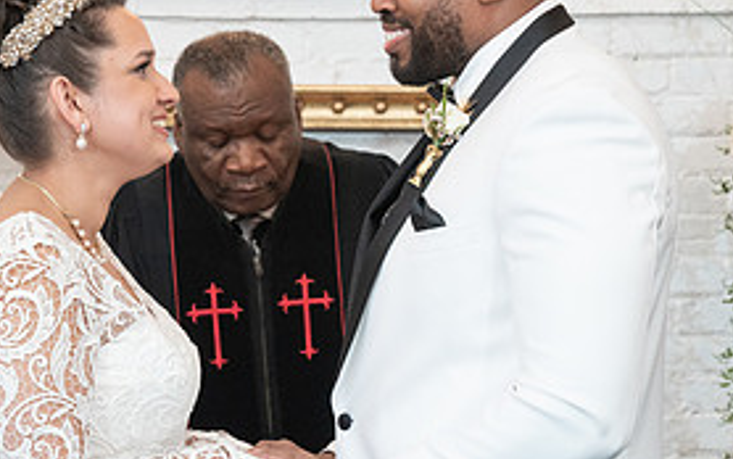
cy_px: 196
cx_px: 341
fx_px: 2798
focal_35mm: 140
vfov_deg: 9.4
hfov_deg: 14.9
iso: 2000
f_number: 4
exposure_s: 1/100
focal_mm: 61
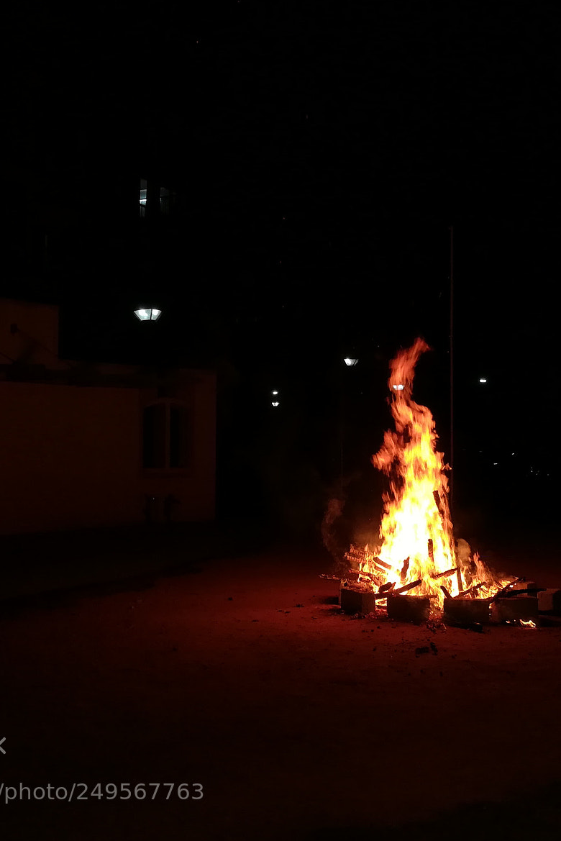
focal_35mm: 37
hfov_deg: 35.4
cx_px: 403
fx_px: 864
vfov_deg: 51.9
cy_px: 417
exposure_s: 1/100
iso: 100
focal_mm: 3.83
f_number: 2.2
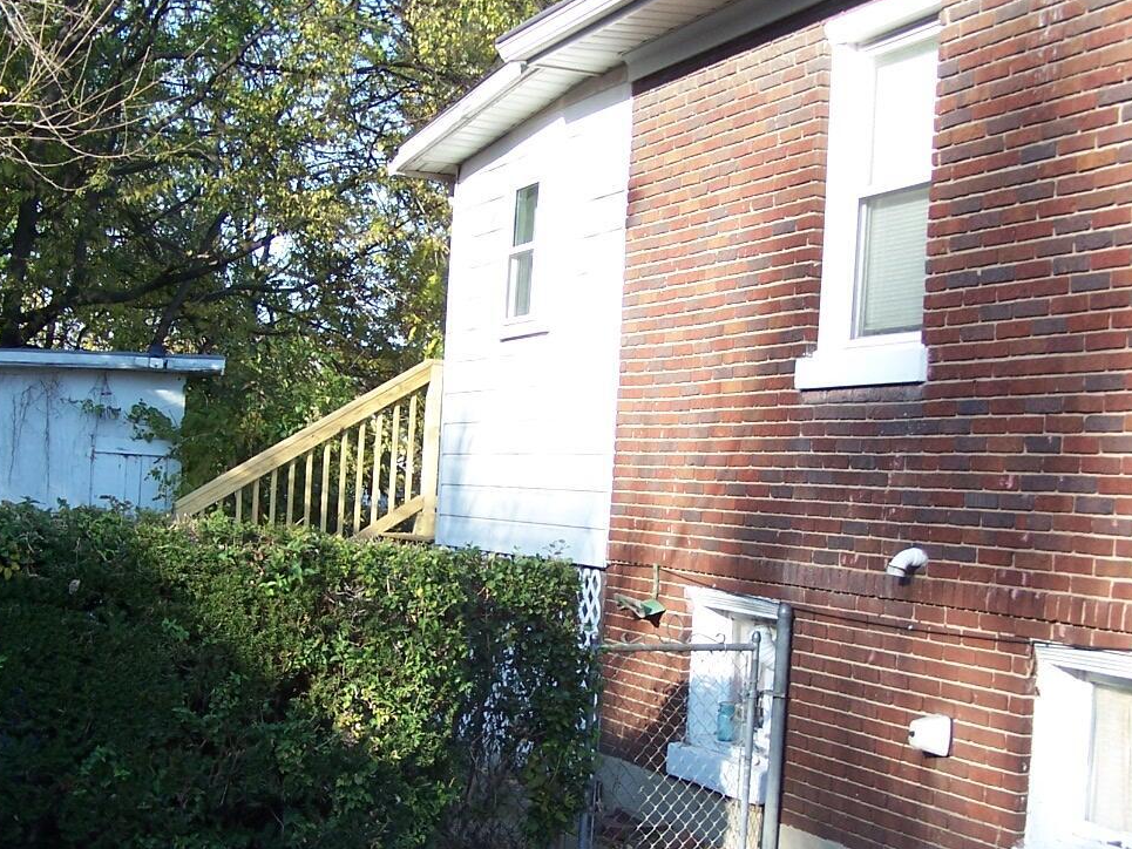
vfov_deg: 18.0
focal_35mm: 82
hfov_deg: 23.8
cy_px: 538
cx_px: 537
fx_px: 2682
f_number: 3
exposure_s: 1/250
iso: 80
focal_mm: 8.5
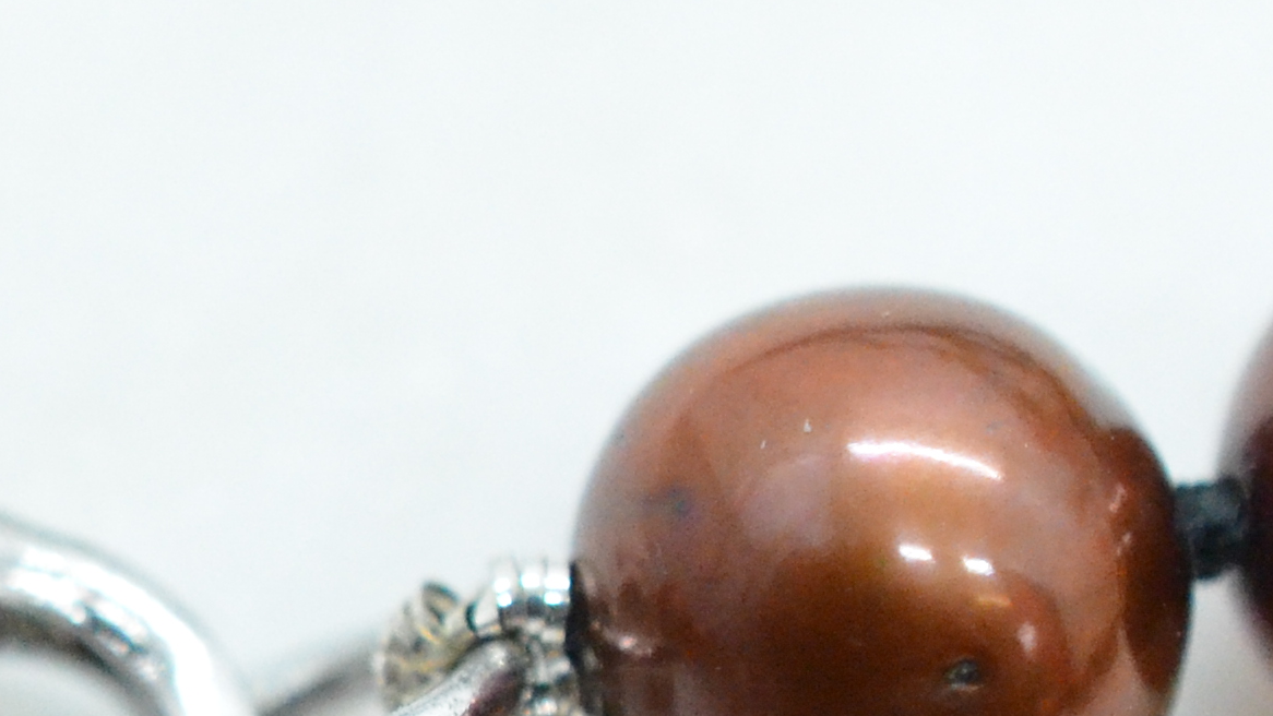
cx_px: -223
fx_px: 8945
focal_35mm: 265
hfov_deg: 8.1
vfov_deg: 4.6
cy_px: 818
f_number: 6.3
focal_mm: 40
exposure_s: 1/640
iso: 4000
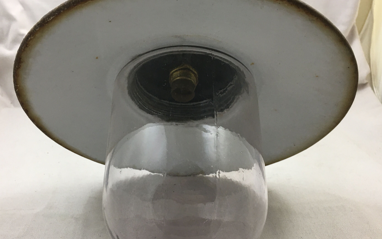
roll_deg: -2.3
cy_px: 141
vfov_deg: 34.4
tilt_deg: -24.1
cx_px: 187
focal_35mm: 37
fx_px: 385
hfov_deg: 52.7
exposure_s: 1/33
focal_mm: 4.15
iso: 50
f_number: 2.2
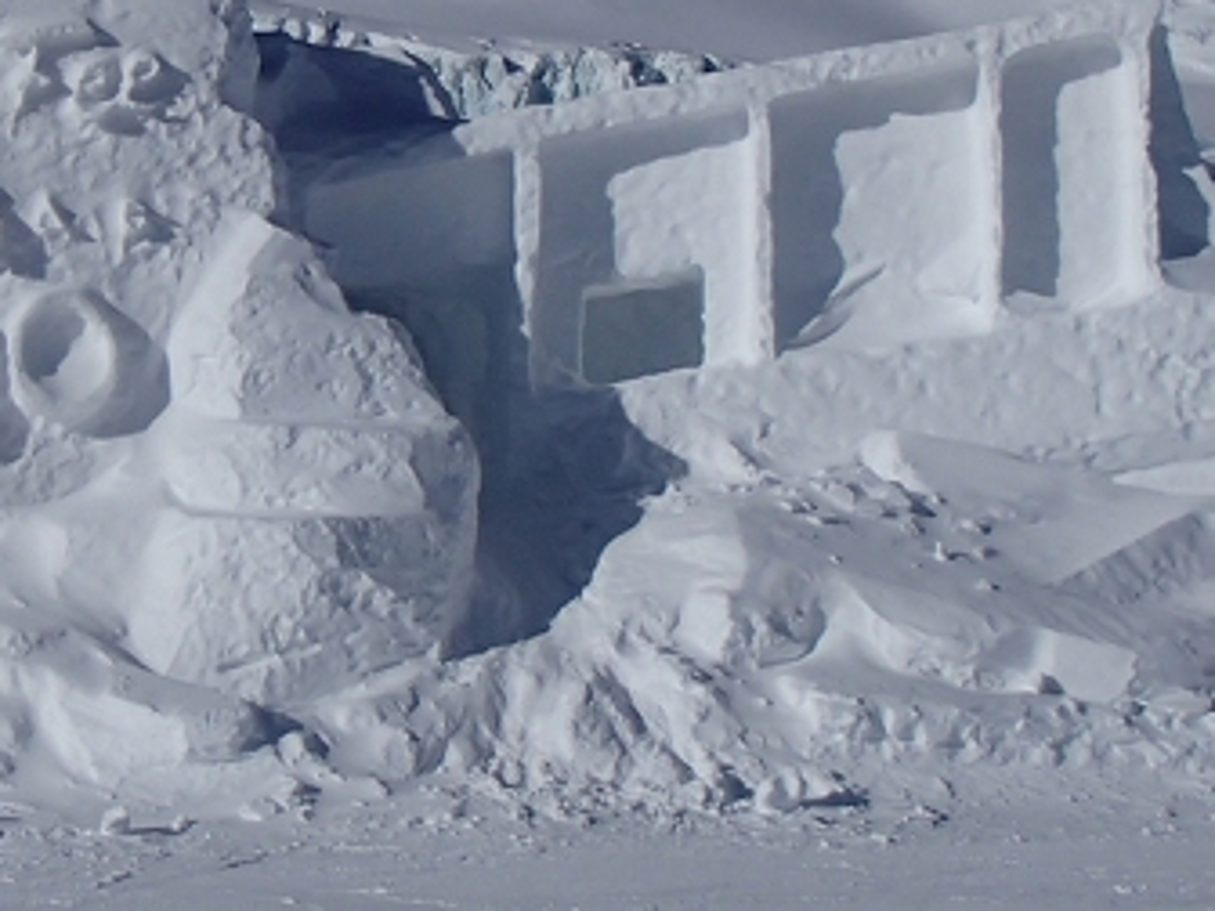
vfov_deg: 12.3
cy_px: 231
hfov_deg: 16.3
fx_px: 4212
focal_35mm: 120
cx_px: 257
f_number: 13
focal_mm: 7.28
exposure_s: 1/500
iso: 100
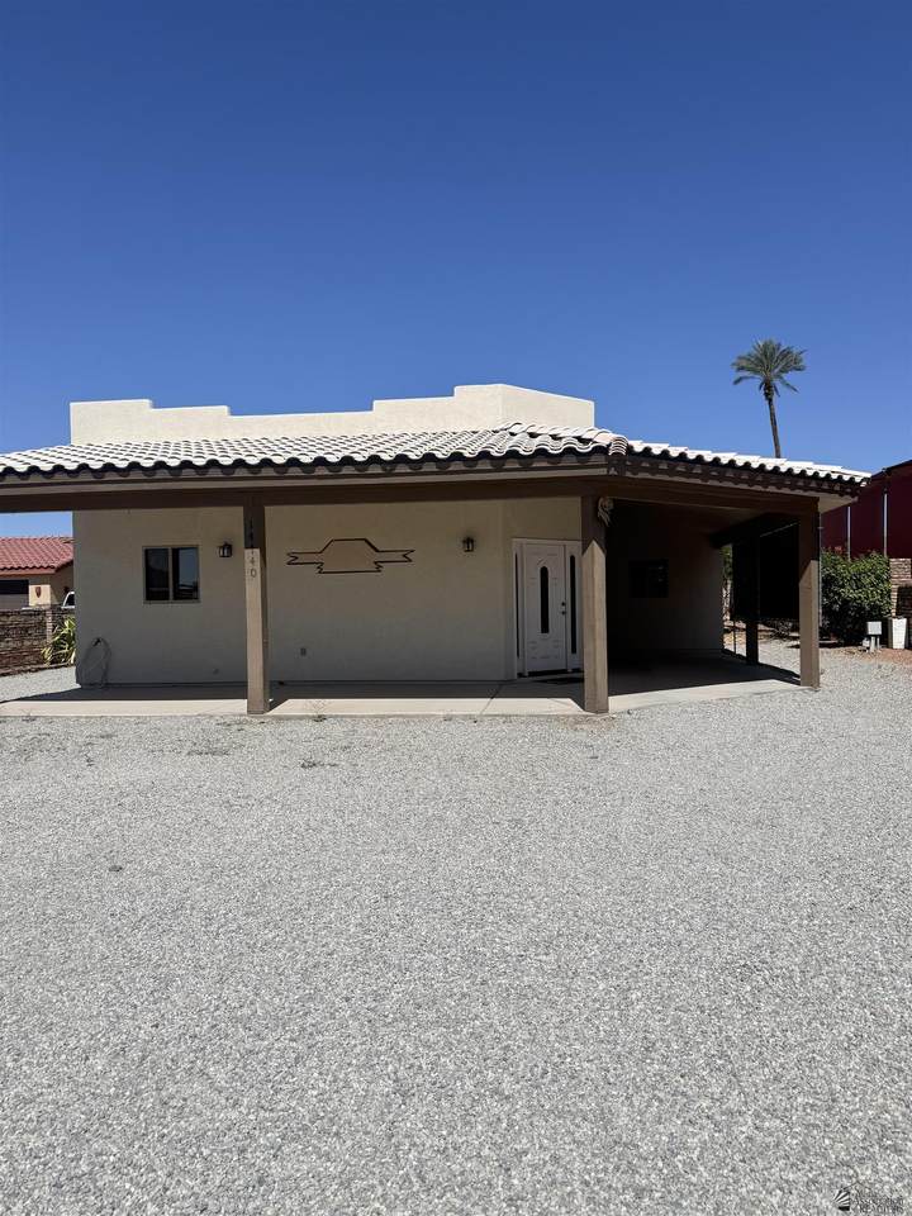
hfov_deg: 56.8
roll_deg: +0.9
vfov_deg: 71.6
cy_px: 608
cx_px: 456
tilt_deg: +0.0
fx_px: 843
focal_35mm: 24
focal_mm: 6.76
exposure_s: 1/10309
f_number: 1.78
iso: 80
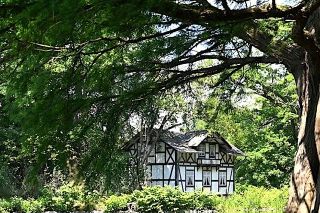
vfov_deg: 14.9
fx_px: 818
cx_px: 177
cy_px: 124
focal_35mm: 92
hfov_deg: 22.1
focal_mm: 55
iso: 180
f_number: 5.6
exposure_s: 1/250
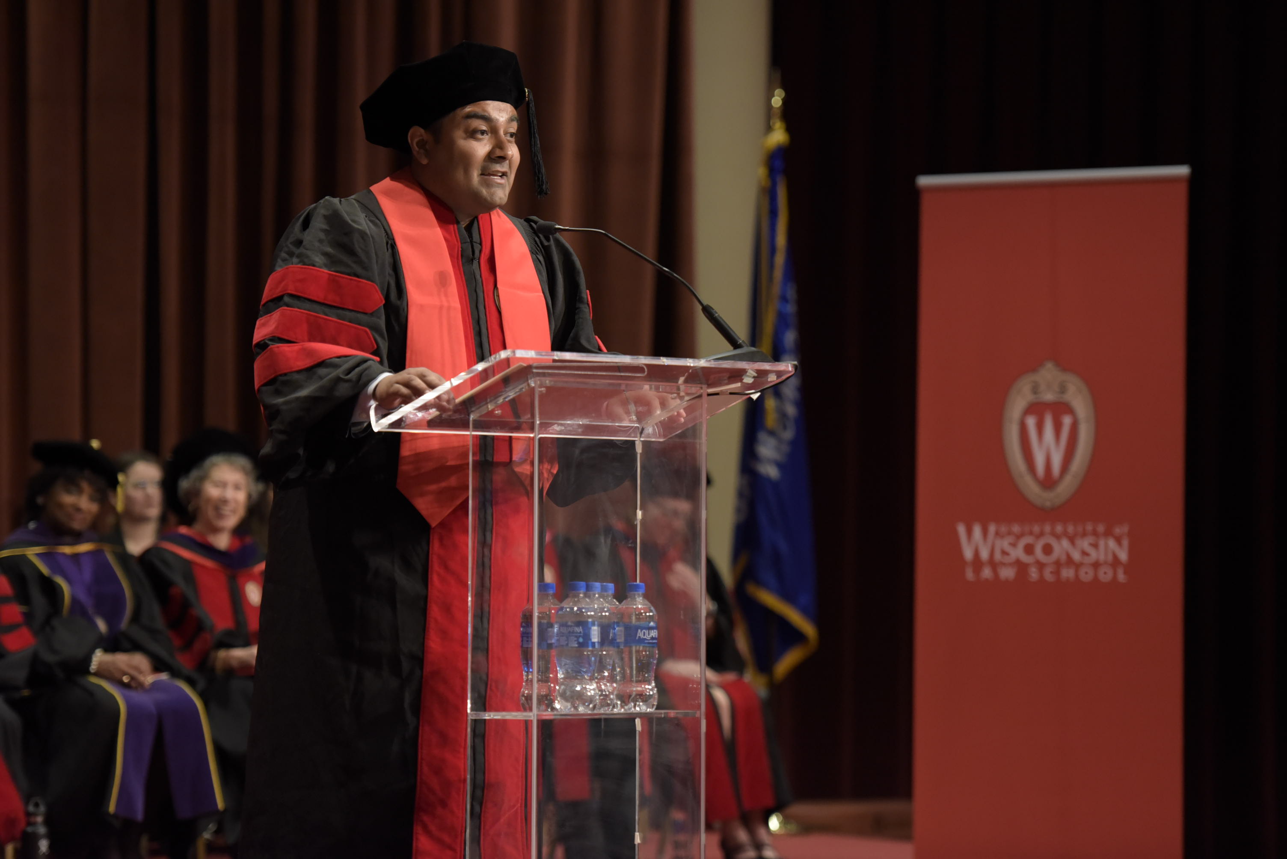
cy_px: 430
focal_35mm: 116
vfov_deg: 11.8
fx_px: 4148
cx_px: 644
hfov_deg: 17.6
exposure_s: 1/200
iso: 3200
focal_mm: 116
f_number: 2.8
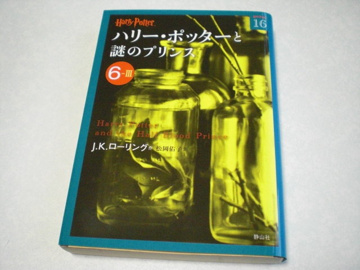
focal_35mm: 38
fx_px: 395
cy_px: 135
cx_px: 180
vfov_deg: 37.7
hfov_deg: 49.0
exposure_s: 1/60
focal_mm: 6.3
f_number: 3.1
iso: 800
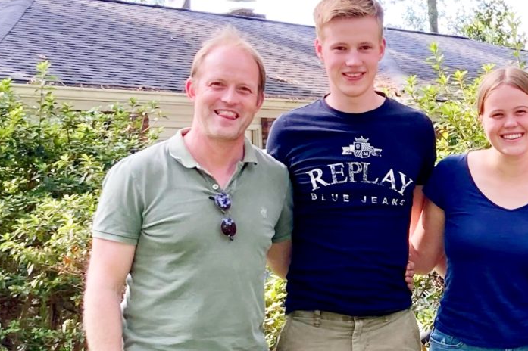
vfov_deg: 12.8
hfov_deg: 18.1
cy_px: 254
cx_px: 633
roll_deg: +1.0
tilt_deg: -2.6
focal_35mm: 107
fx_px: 1569
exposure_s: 1/135
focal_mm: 3.99
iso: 20
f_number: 1.8
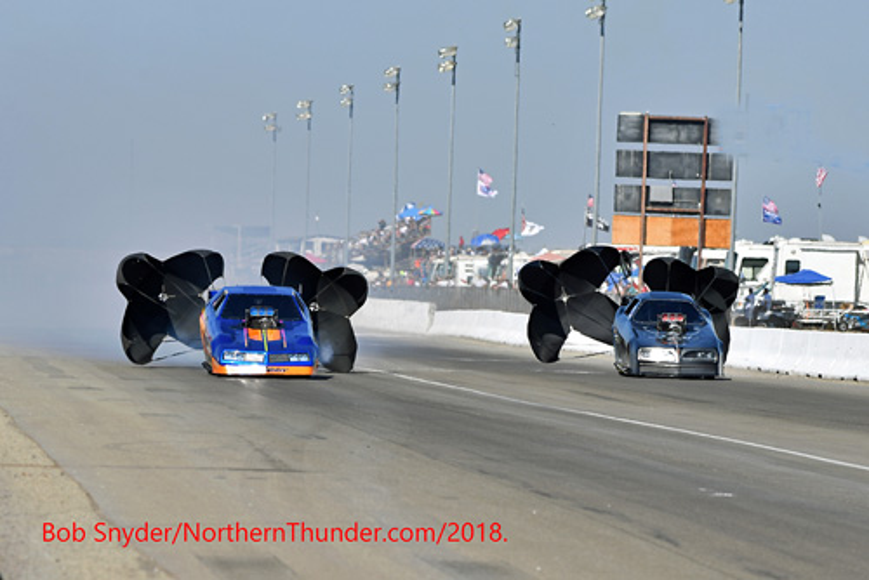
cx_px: 434
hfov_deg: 6.9
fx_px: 7246
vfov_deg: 4.6
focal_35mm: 300
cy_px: 290
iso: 160
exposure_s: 1/1250
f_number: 5.6
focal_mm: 200
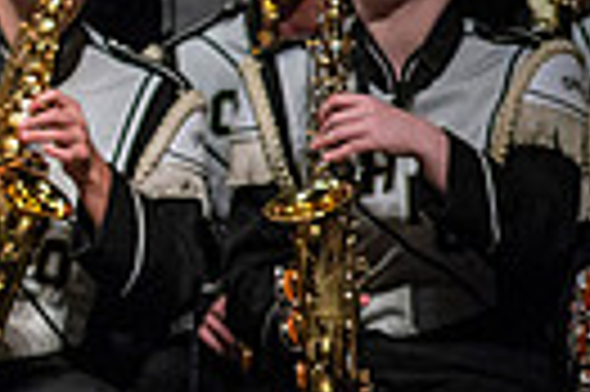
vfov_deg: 1.0
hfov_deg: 1.6
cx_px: -694
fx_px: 21754
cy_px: 167
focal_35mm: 1329
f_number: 5.6
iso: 5000
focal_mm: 300
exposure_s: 1/400
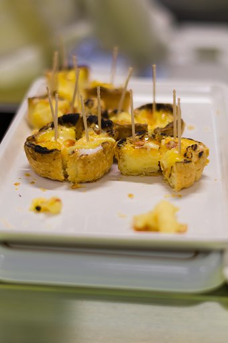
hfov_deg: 18.1
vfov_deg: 27.0
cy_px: 172
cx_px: 114
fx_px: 714
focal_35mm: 75
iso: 200
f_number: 1.8
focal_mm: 50
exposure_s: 1/125
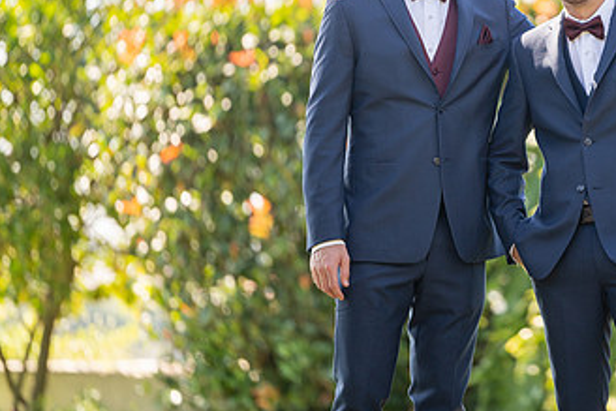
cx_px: 539
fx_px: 6060
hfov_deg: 5.8
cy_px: 100
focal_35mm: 354
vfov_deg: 3.9
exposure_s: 1/400
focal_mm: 200
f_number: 2.8
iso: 200
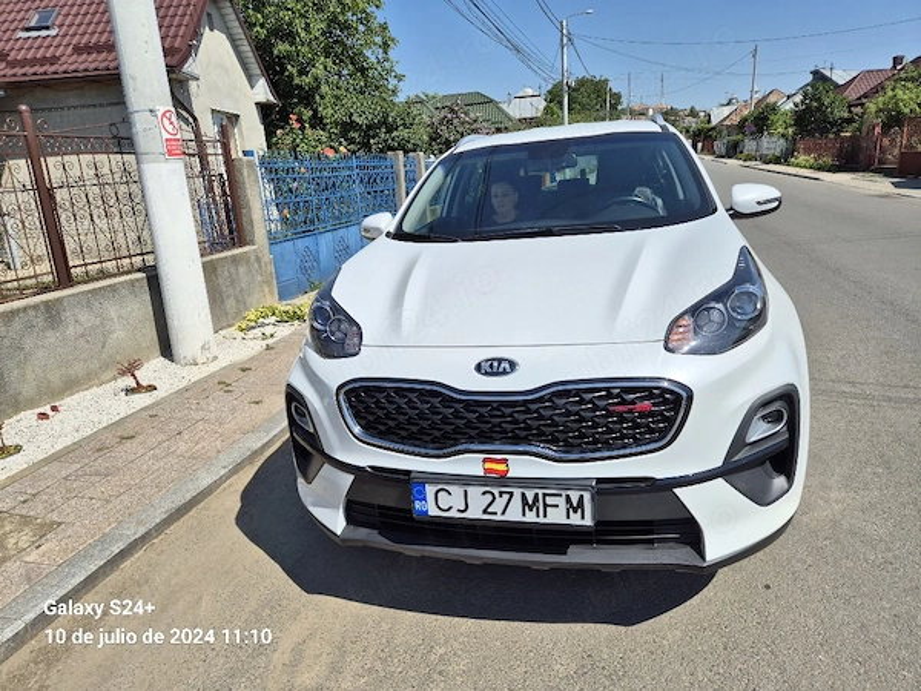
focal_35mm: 23
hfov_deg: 73.9
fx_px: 612
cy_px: 346
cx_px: 460
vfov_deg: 58.9
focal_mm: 5.4
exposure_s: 1/3333
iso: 25
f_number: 1.8
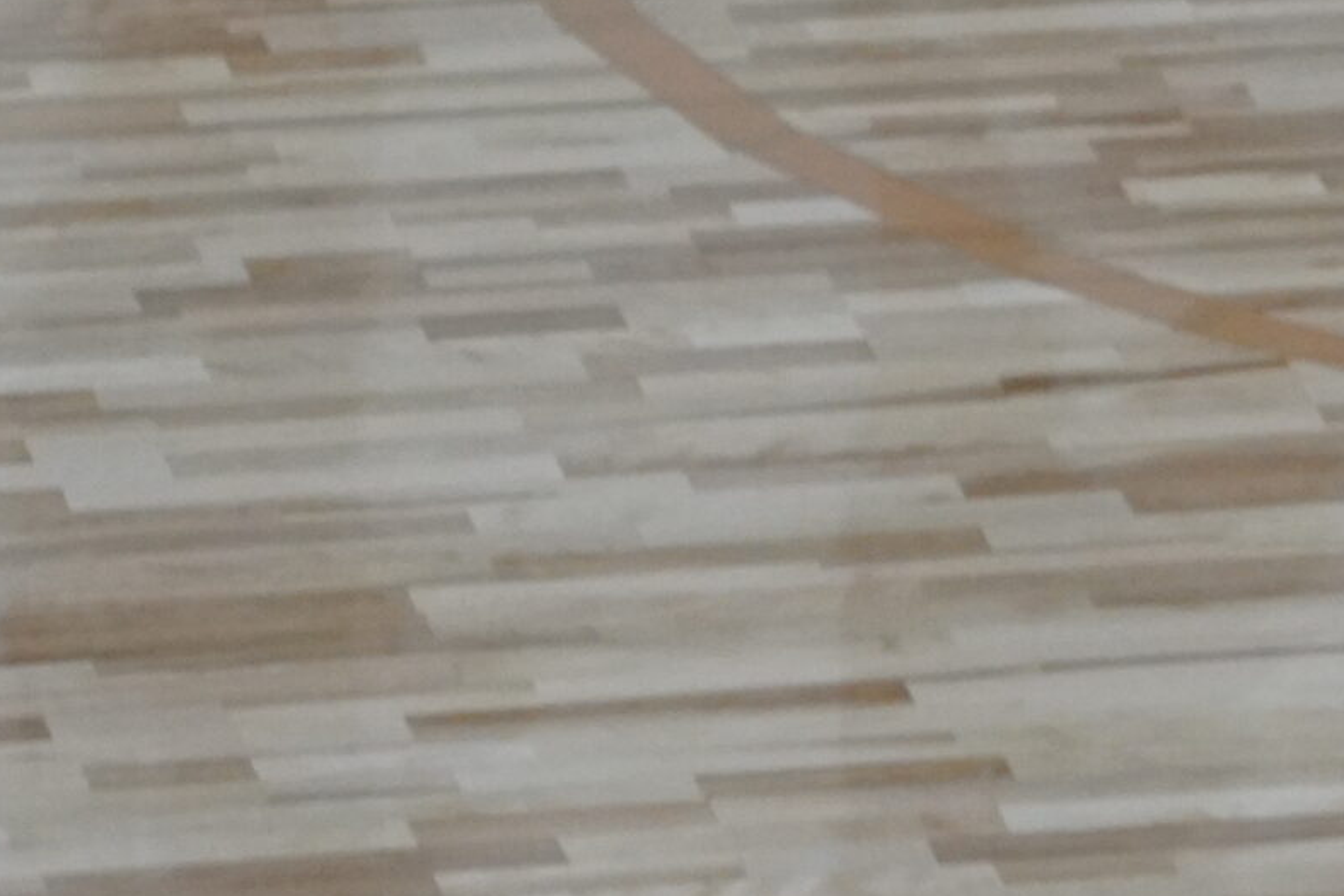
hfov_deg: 3.1
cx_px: 1591
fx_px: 24745
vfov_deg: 2.1
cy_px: 26
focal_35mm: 663
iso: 3200
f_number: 7.1
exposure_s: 1/250
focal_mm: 136
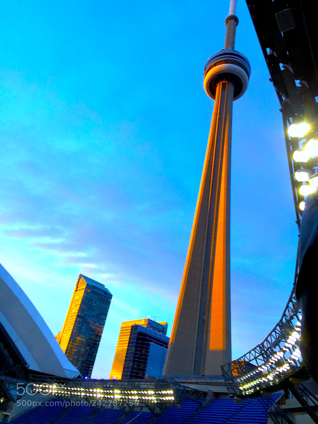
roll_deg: -10.6
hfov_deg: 48.2
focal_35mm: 29
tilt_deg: +34.1
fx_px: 355
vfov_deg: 61.7
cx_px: 159
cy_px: 212
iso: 50
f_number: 2.2
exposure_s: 1/120
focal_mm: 4.15
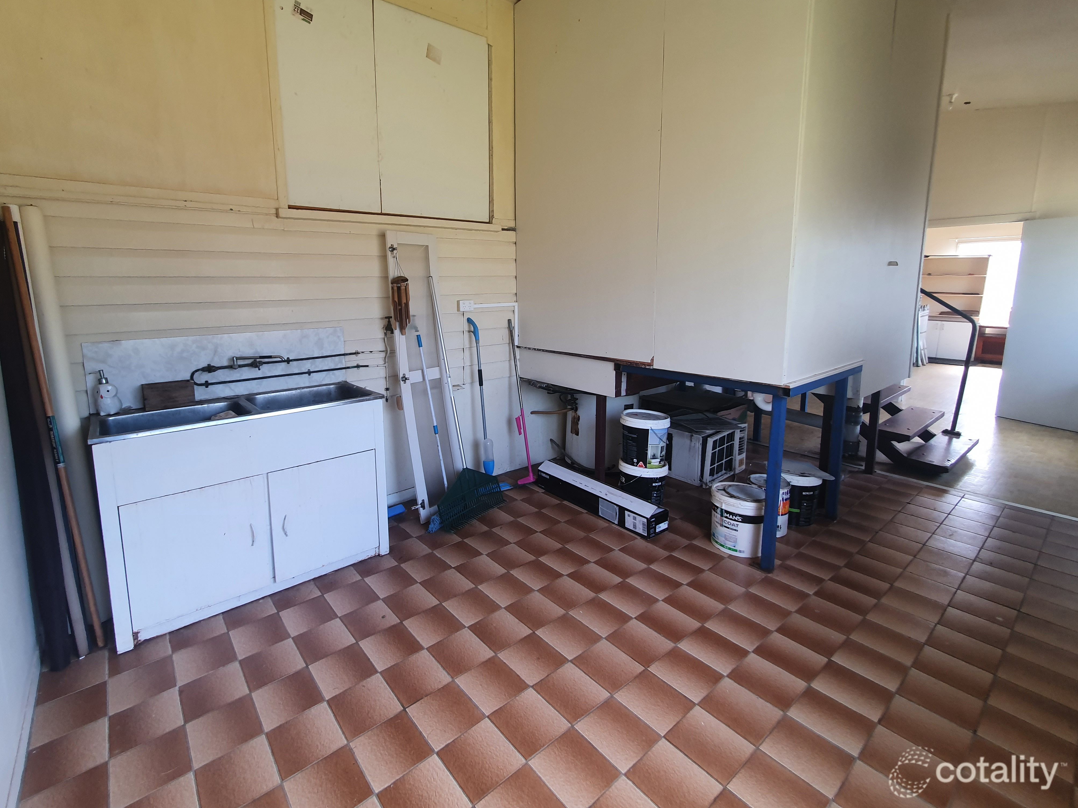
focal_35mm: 15
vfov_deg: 81.4
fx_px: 467
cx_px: 479
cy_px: 360
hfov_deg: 97.8
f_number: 2.2
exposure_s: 1/50
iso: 80
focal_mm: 1.8
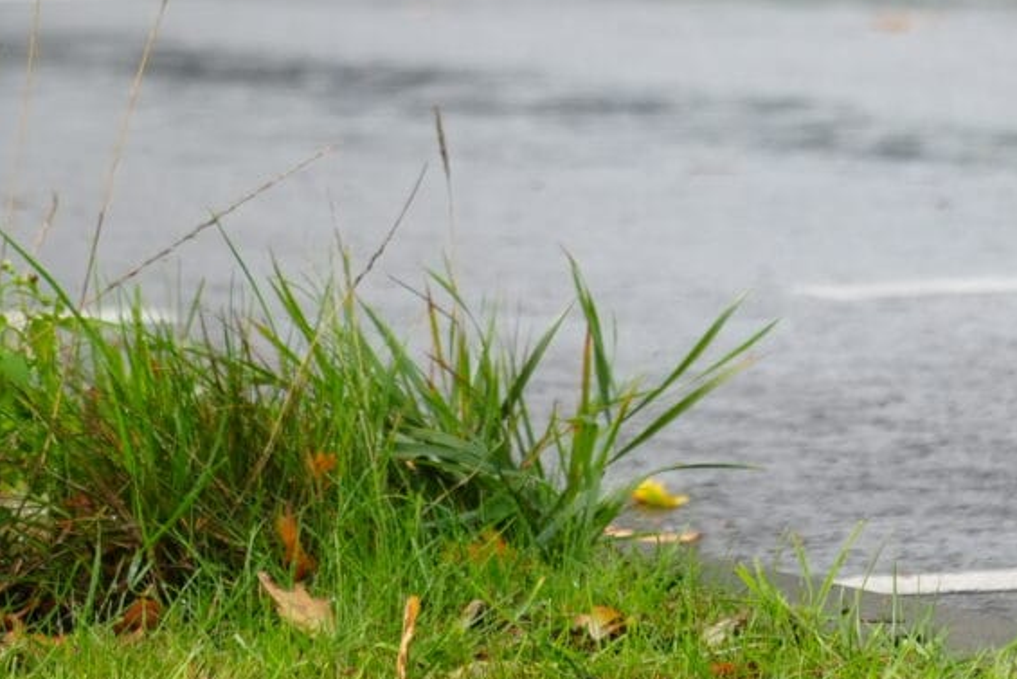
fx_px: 18423
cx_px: 430
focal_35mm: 652
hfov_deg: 3.2
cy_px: -566
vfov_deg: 2.1
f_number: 6.3
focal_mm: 144
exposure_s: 1/160
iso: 250
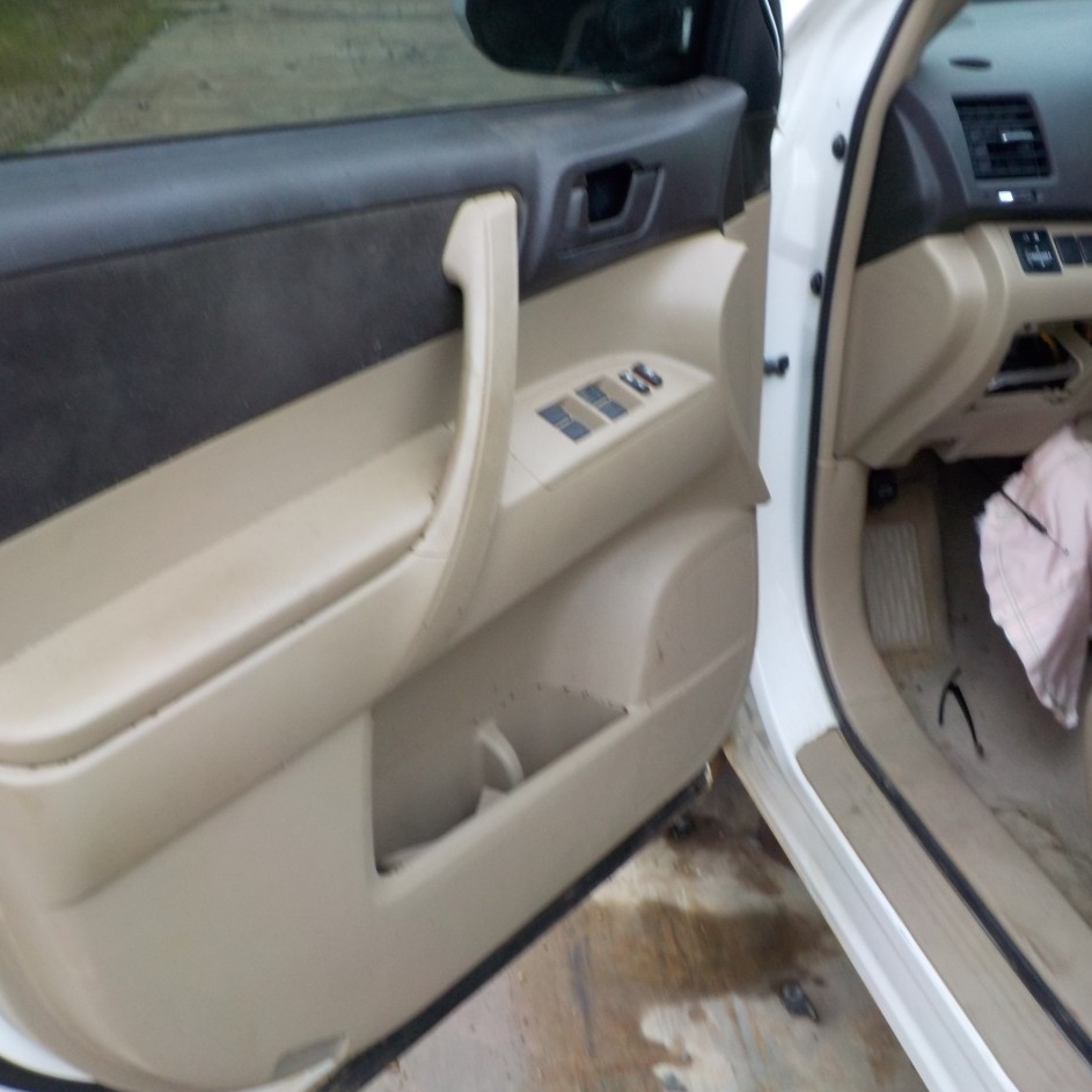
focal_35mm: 36
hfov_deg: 46.0
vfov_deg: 46.0
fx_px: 1285
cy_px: 537
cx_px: 551
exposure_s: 1/30
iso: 160
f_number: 3.3
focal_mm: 4.1
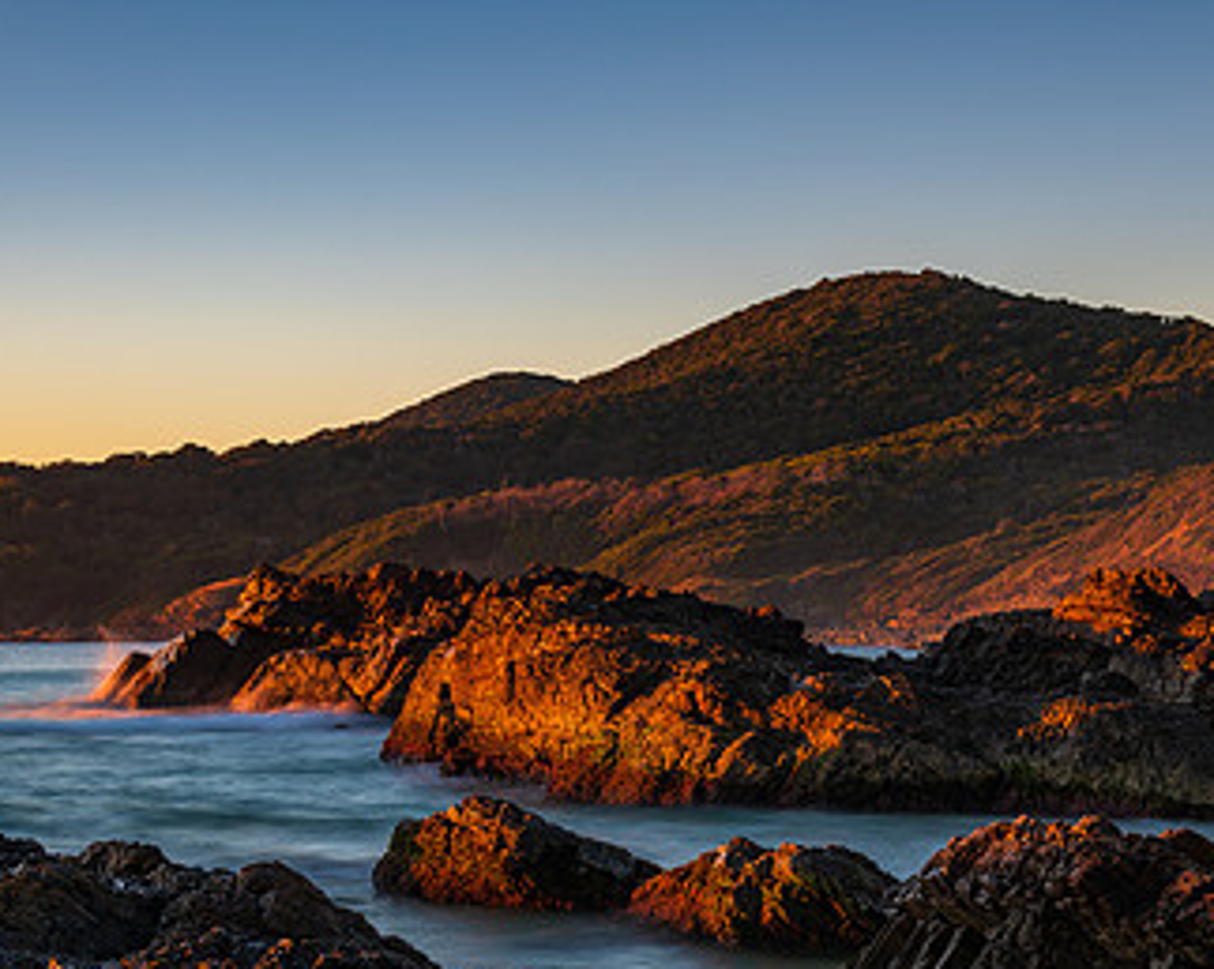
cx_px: 673
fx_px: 2980
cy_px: 633
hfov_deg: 23.0
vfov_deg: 18.4
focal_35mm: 83
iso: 31
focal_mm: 48
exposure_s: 2.5
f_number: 9
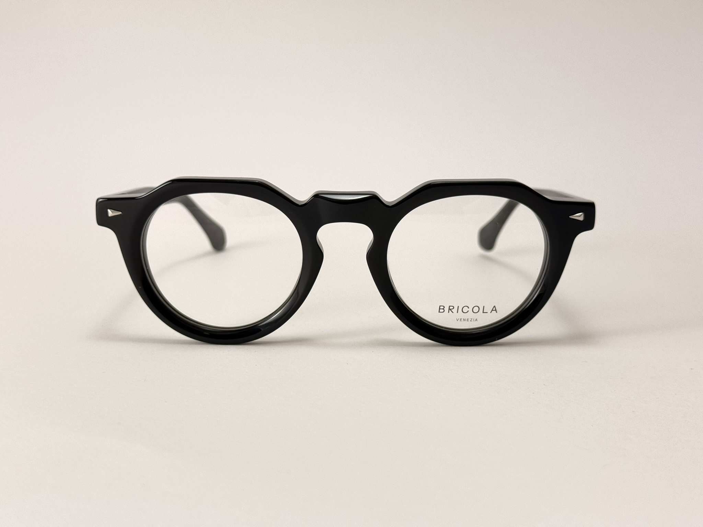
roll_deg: -0.7
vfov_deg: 30.3
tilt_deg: -9.1
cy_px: 264
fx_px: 975
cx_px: 352
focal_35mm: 48
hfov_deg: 39.7
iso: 64
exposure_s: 1/228
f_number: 1.78
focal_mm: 6.76
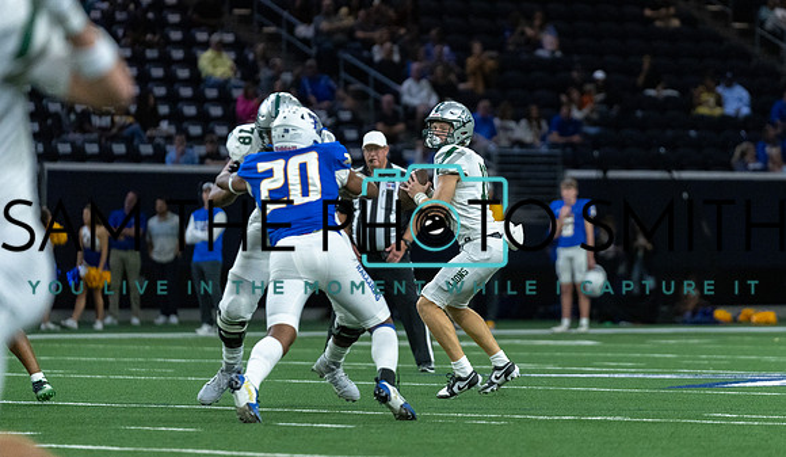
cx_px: 475
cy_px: 202
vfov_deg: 4.6
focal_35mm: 268
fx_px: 5631
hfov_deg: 8.0
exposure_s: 1/1250
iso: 4000
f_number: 2.8
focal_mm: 200
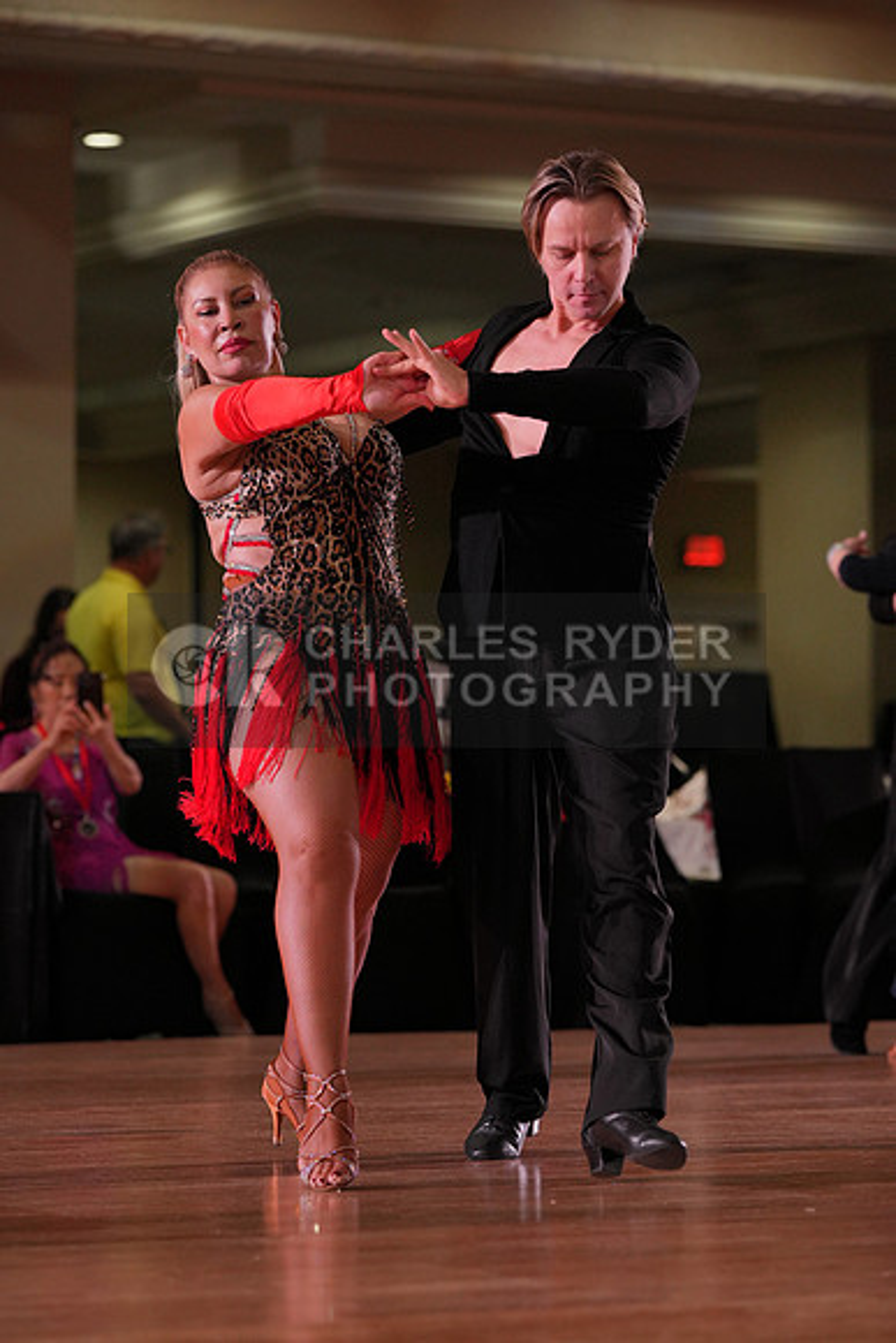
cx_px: 448
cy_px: 672
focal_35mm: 127
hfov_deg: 10.8
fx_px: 4738
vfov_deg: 16.1
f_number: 4
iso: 1250
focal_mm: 127
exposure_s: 1/500
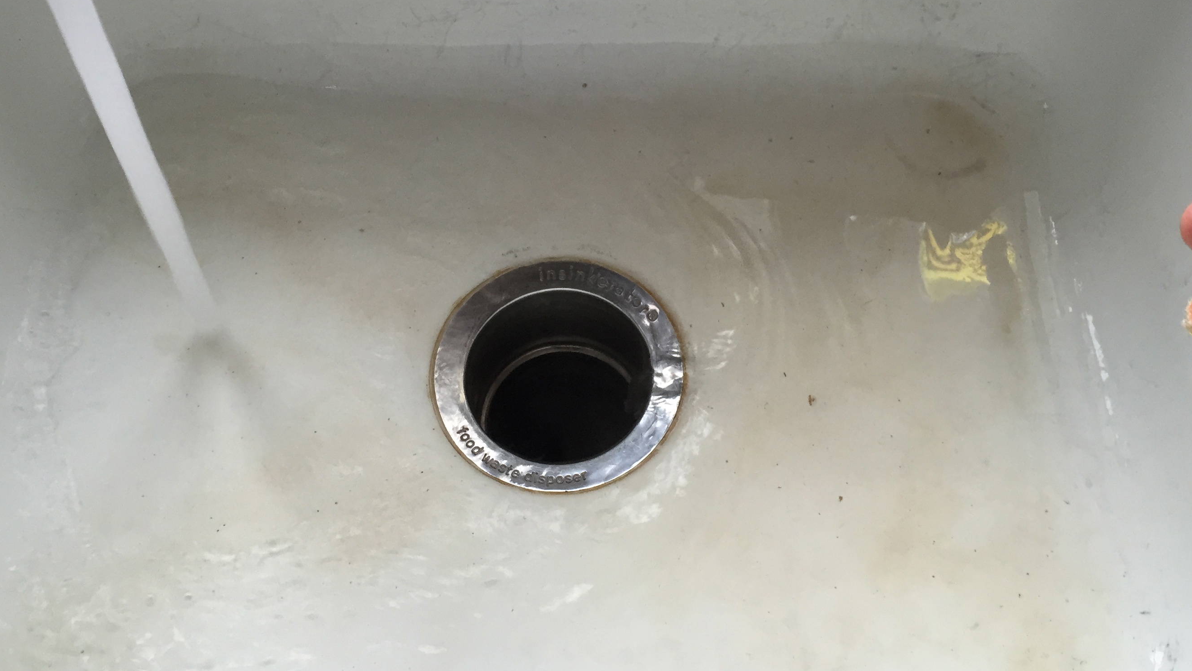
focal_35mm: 39
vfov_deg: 30.1
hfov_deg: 51.6
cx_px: 561
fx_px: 1233
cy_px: 210
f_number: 2.2
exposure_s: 1/30
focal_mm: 4.15
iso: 80
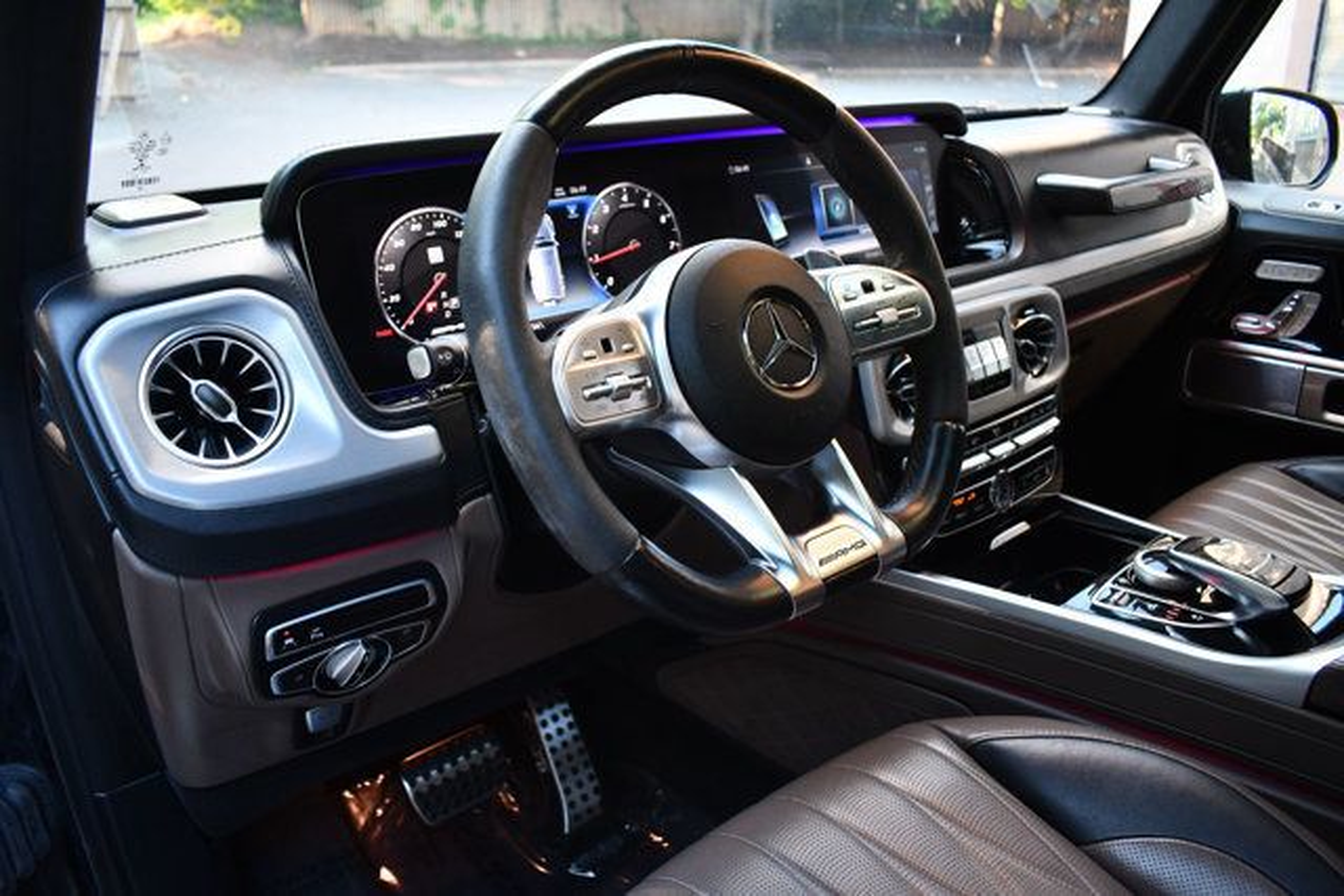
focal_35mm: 27
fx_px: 1008
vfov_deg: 48.0
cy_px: 448
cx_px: 672
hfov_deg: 67.4
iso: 1400
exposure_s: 1/125
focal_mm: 18
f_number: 3.5
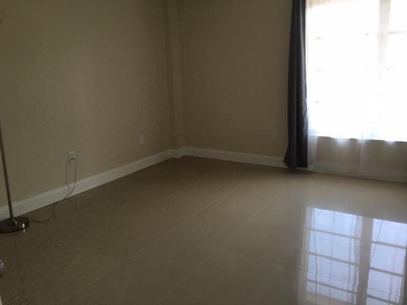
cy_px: 152
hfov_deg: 61.7
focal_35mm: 29
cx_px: 204
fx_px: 341
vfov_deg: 48.2
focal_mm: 4.15
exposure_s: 1/30
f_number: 2.2
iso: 32
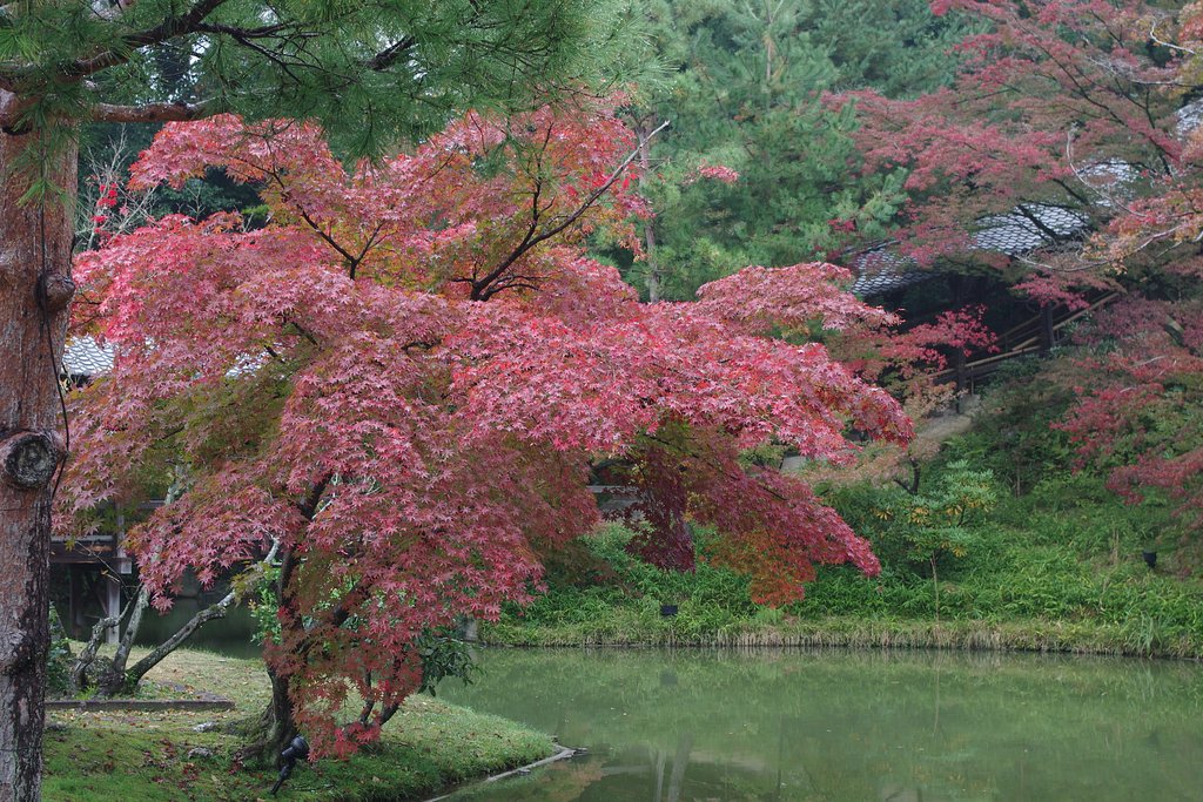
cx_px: 602
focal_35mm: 64
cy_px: 401
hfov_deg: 31.4
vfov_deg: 21.2
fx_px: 2139
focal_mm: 42.5
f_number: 7.1
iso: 400
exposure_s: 1/100
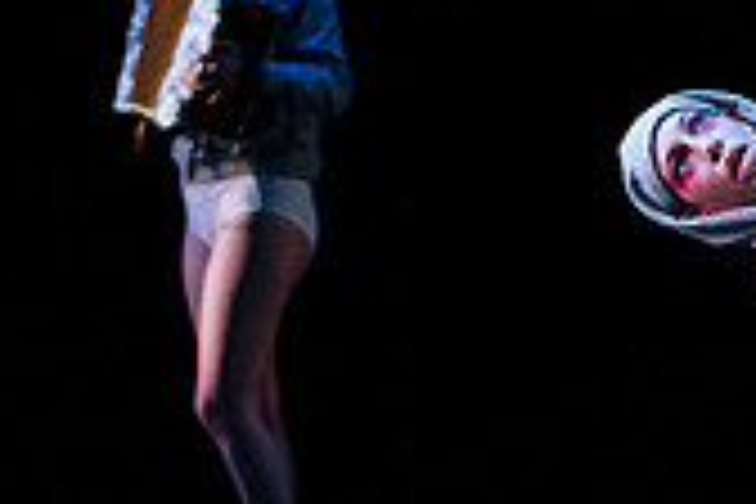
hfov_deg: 6.1
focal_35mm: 336
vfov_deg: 4.1
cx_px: 1202
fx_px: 7055
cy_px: 212
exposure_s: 1/200
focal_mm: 77
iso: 1600
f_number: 2.8
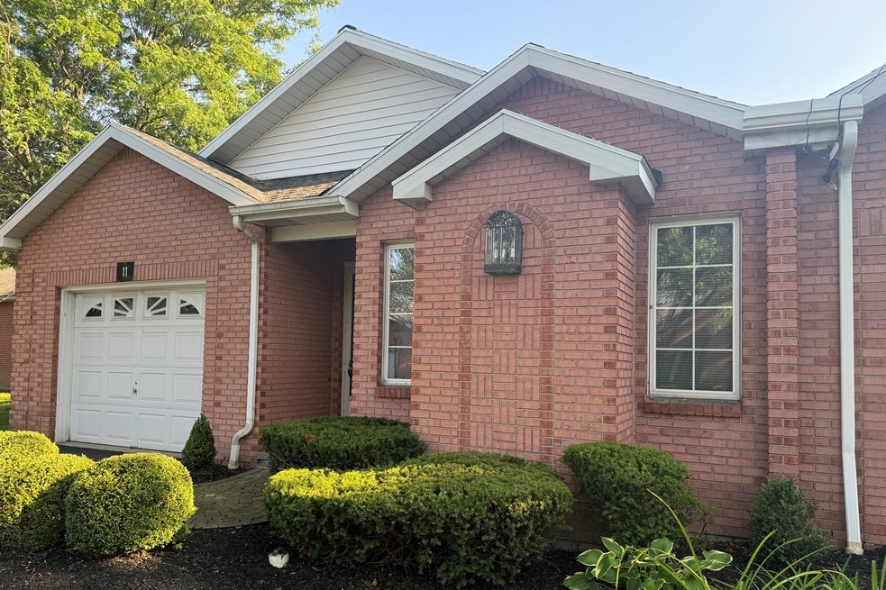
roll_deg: -0.8
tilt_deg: +3.1
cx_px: 429
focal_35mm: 26
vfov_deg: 49.4
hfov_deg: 69.4
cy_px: 328
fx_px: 640
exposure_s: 1/306
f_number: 1.78
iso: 80
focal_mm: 6.76
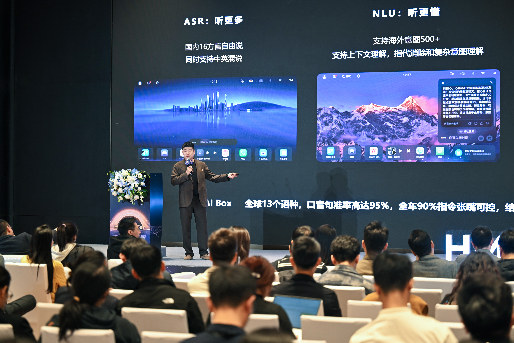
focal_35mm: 81
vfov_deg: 16.9
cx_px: 257
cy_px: 172
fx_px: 1156
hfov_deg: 25.1
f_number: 2.8
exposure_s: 1/80
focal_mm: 81
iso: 800
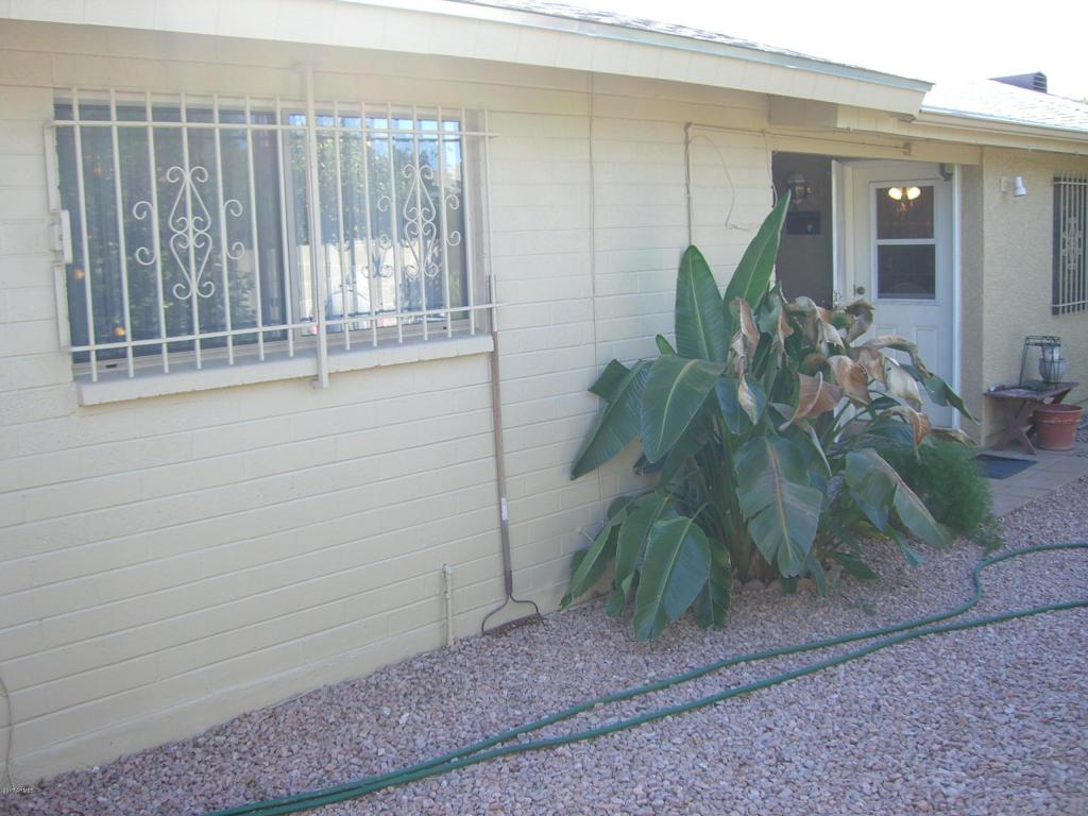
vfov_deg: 37.7
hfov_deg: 49.0
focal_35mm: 38
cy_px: 408
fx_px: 1194
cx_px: 544
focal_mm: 6.2
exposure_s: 1/160
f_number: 2.7
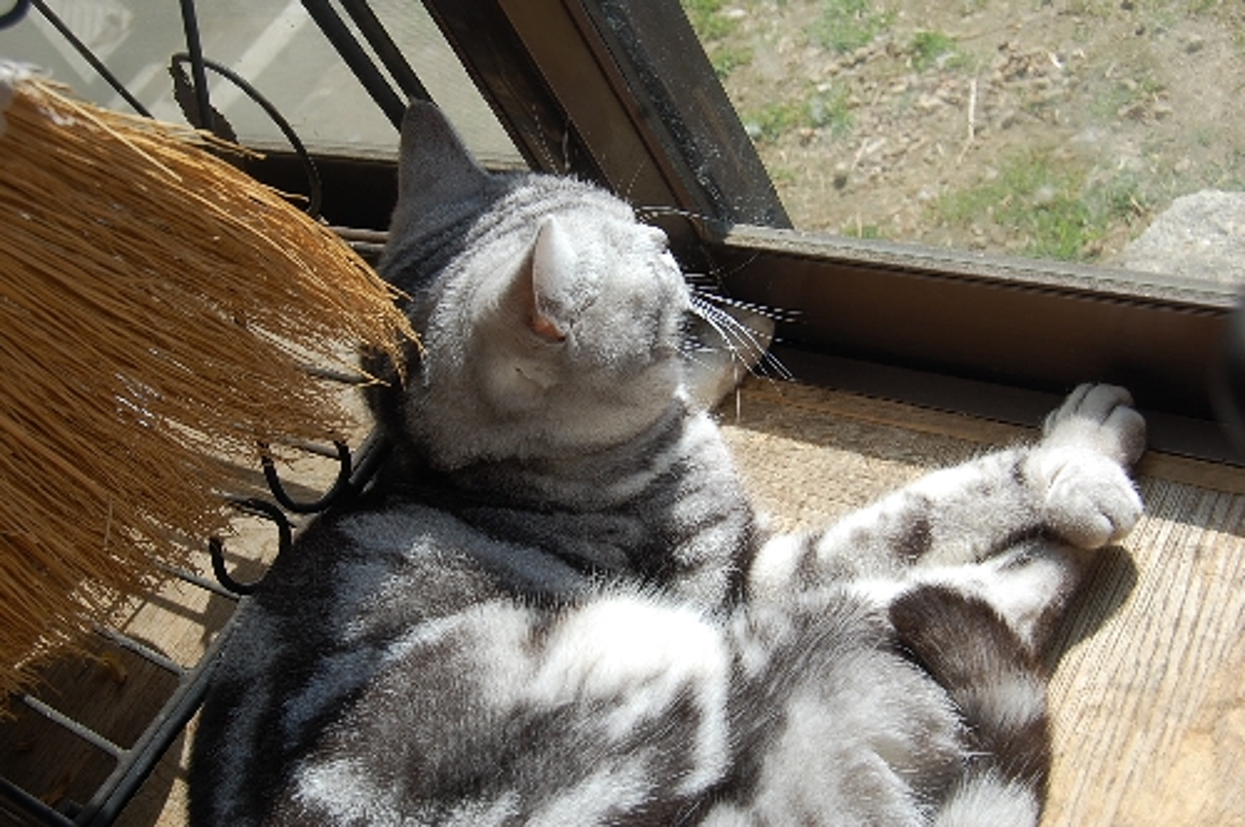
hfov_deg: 43.7
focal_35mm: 45
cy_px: 414
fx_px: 1554
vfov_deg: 29.8
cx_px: 622
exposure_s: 1/250
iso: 200
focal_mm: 30
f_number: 8
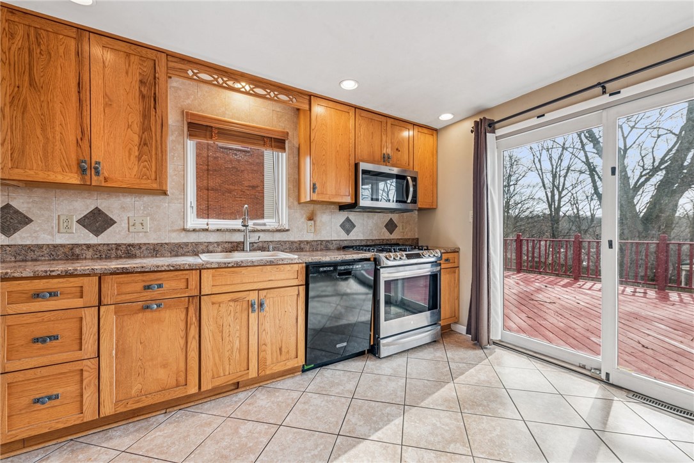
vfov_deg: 81.2
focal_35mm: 14
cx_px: 347
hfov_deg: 104.2
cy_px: 232
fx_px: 270
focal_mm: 14
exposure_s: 1/2.5
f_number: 11
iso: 50
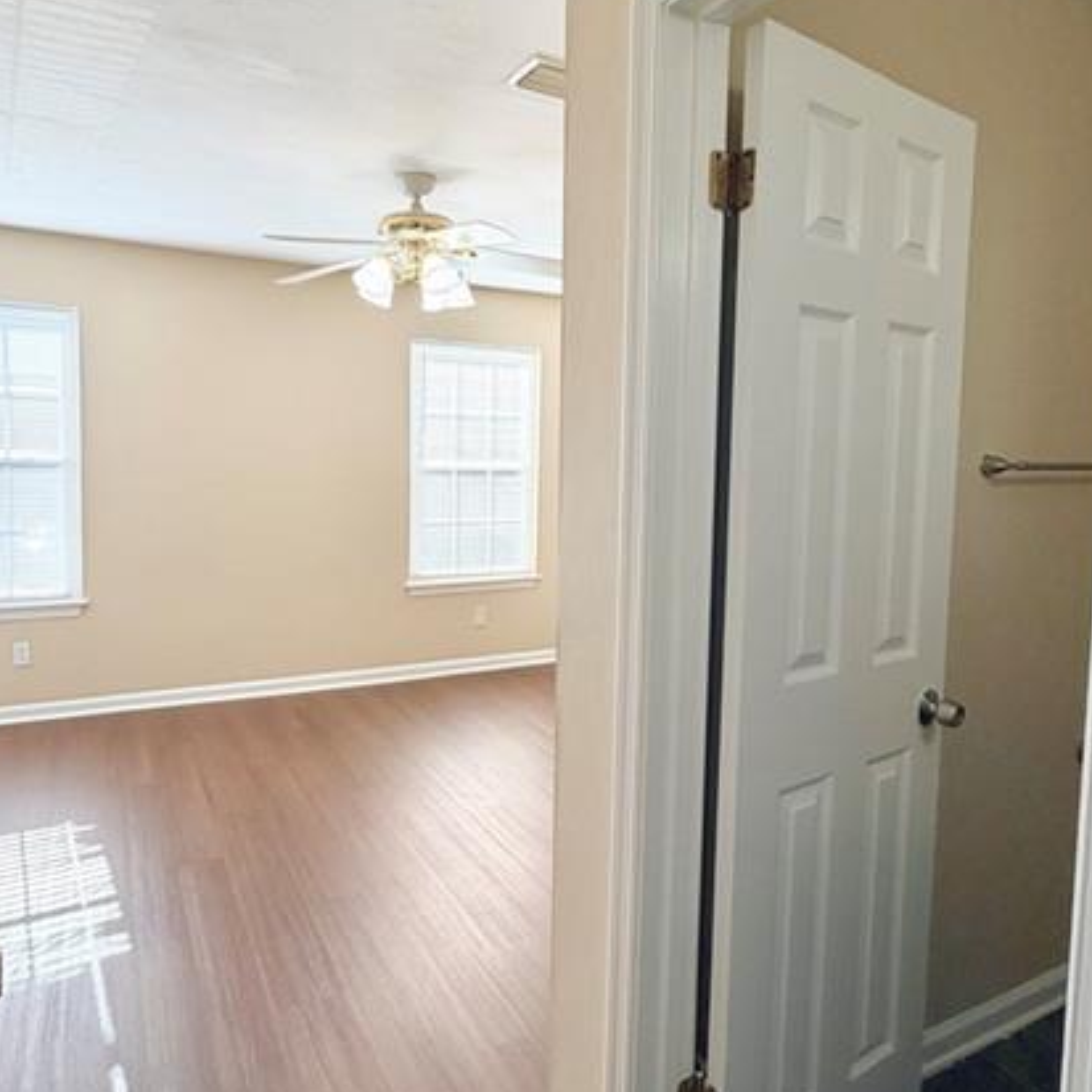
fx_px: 821
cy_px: 513
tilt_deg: -3.7
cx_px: 521
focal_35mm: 23
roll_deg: -1.5
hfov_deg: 67.2
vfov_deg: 67.2
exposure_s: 1/120
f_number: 2.2
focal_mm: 2.22
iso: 100
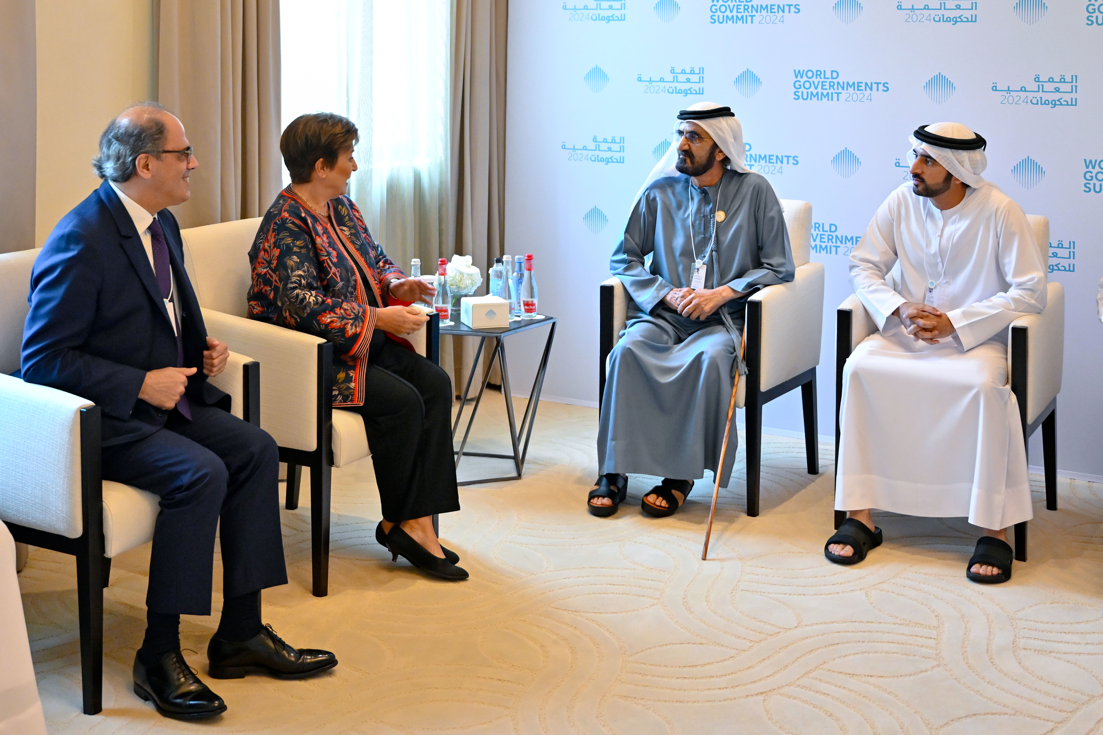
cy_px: 368
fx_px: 934
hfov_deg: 61.1
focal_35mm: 30
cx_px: 552
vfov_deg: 43.0
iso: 1600
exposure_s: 1/100
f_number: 2.8
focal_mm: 30.5
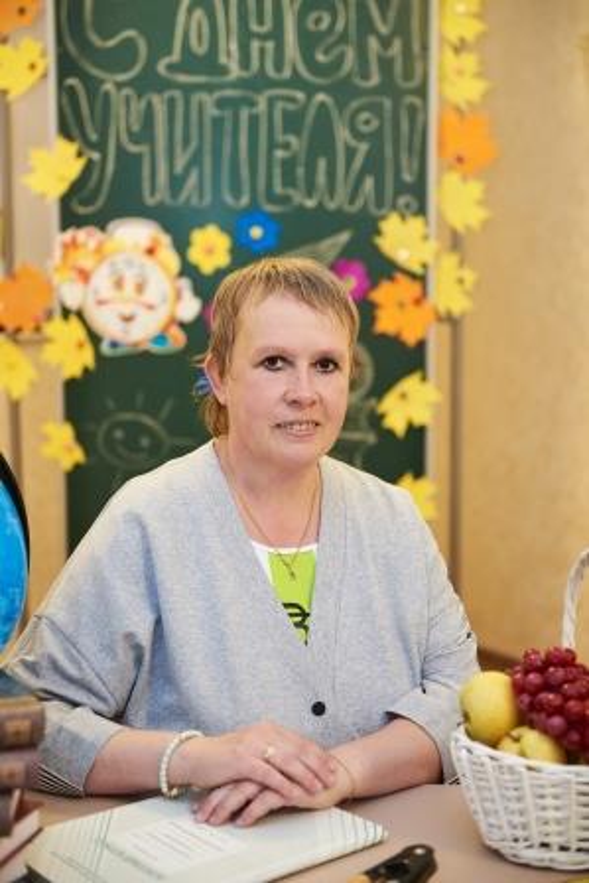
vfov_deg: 35.6
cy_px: 442
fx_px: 1373
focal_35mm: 56
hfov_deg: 24.2
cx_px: 294
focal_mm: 56
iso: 400
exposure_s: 1/200
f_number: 2.8
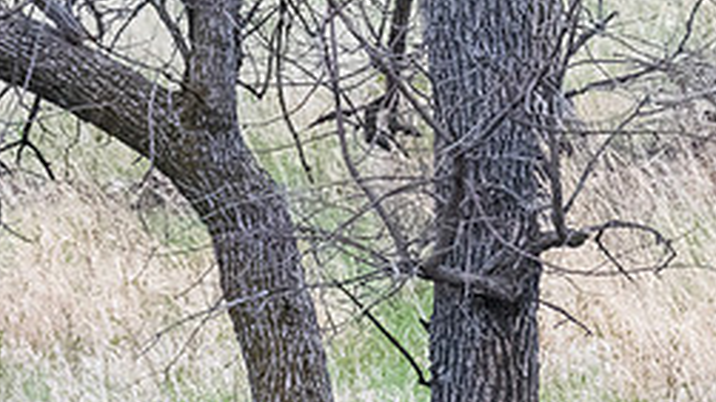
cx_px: 896
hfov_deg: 0.9
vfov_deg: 0.5
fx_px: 47012
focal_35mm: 2477
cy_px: 688
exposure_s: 1/2000
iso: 5000
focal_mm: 500
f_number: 11
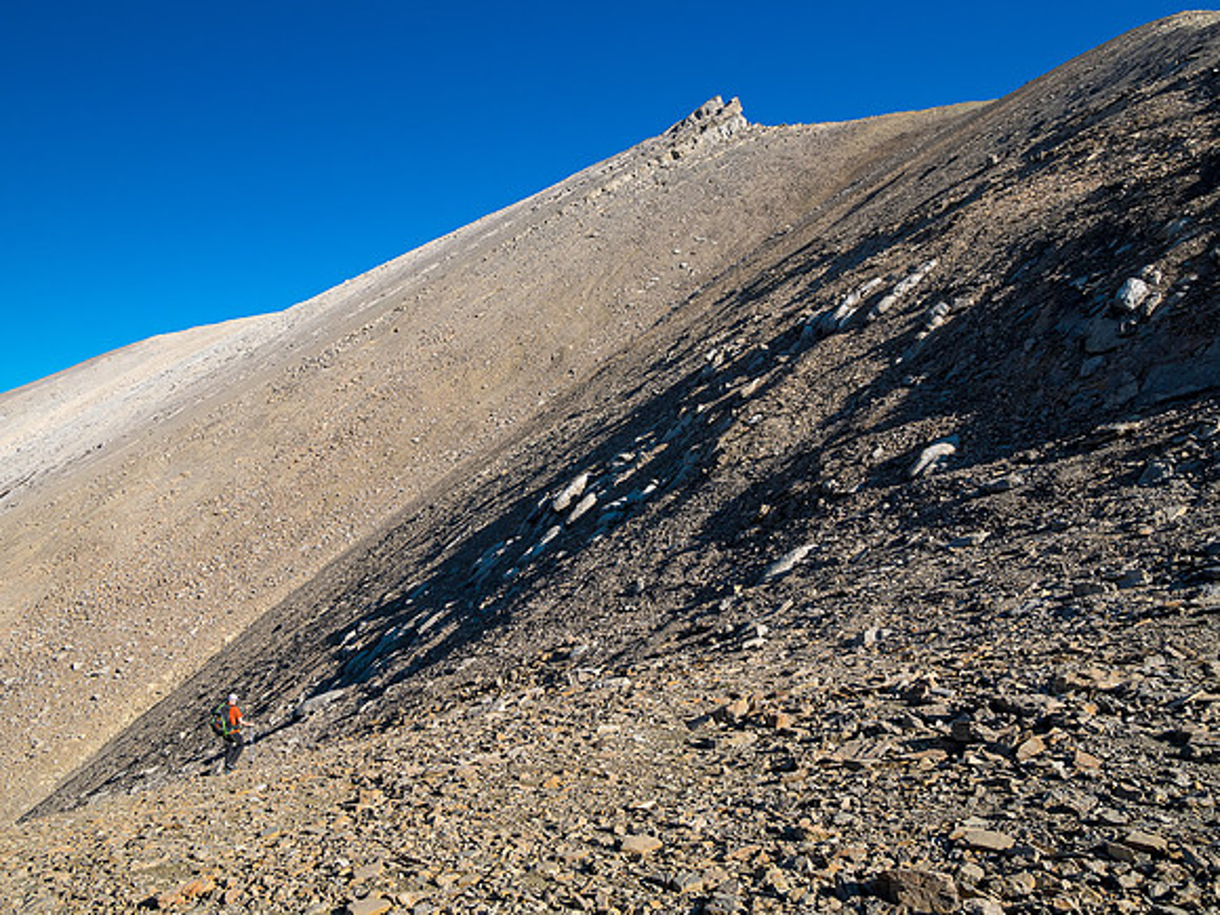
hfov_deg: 71.6
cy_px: 458
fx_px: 846
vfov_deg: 56.8
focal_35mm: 24
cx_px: 610
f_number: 8
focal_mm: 12
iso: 200
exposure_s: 1/160
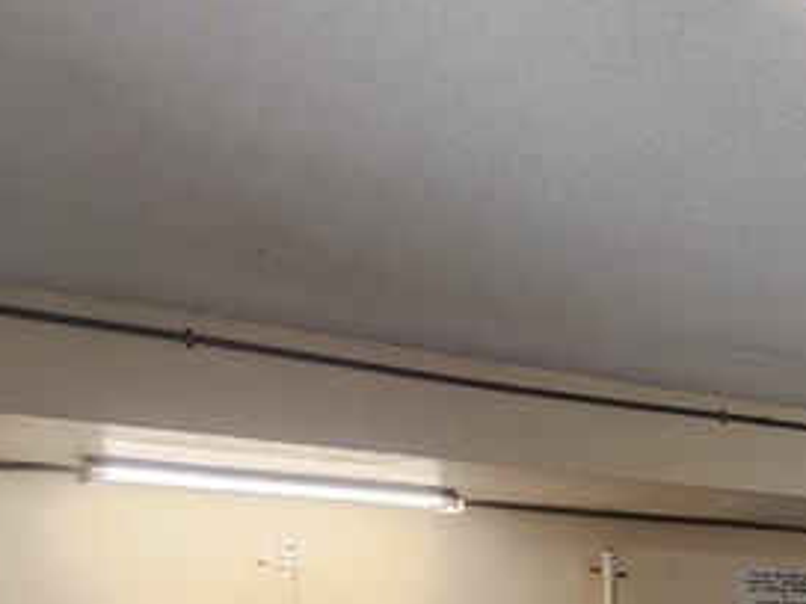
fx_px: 1141
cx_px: 1040
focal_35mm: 49
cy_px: 841
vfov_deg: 24.7
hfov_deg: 30.8
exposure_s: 1/60
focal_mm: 2.2
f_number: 2.2
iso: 100
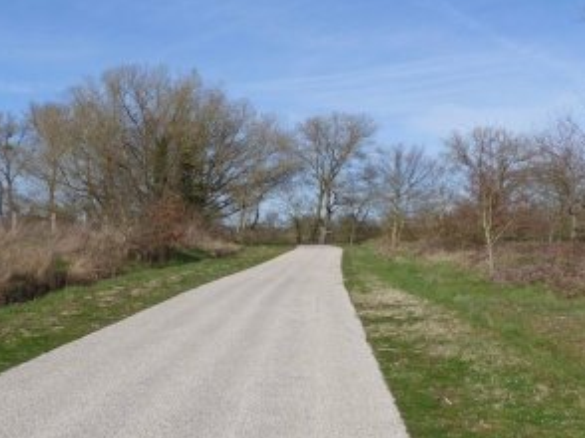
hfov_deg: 38.7
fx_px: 827
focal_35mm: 49
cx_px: 215
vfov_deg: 29.6
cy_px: 257
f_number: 4
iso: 100
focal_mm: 4.5
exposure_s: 1/1300
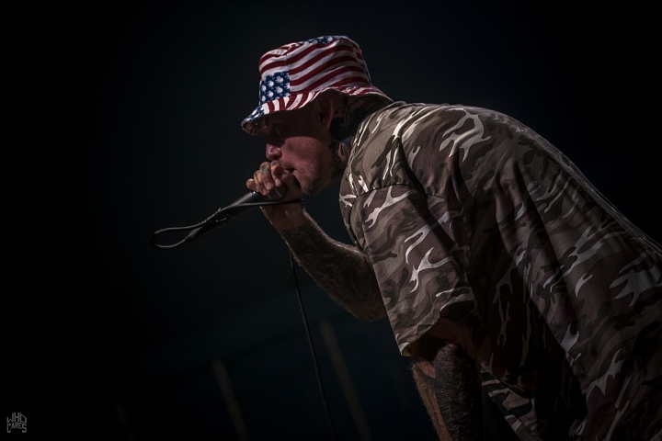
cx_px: 331
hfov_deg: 18.2
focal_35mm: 112
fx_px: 2069
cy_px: 220
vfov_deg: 12.2
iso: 640
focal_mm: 75
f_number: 2.8
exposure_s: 1/100
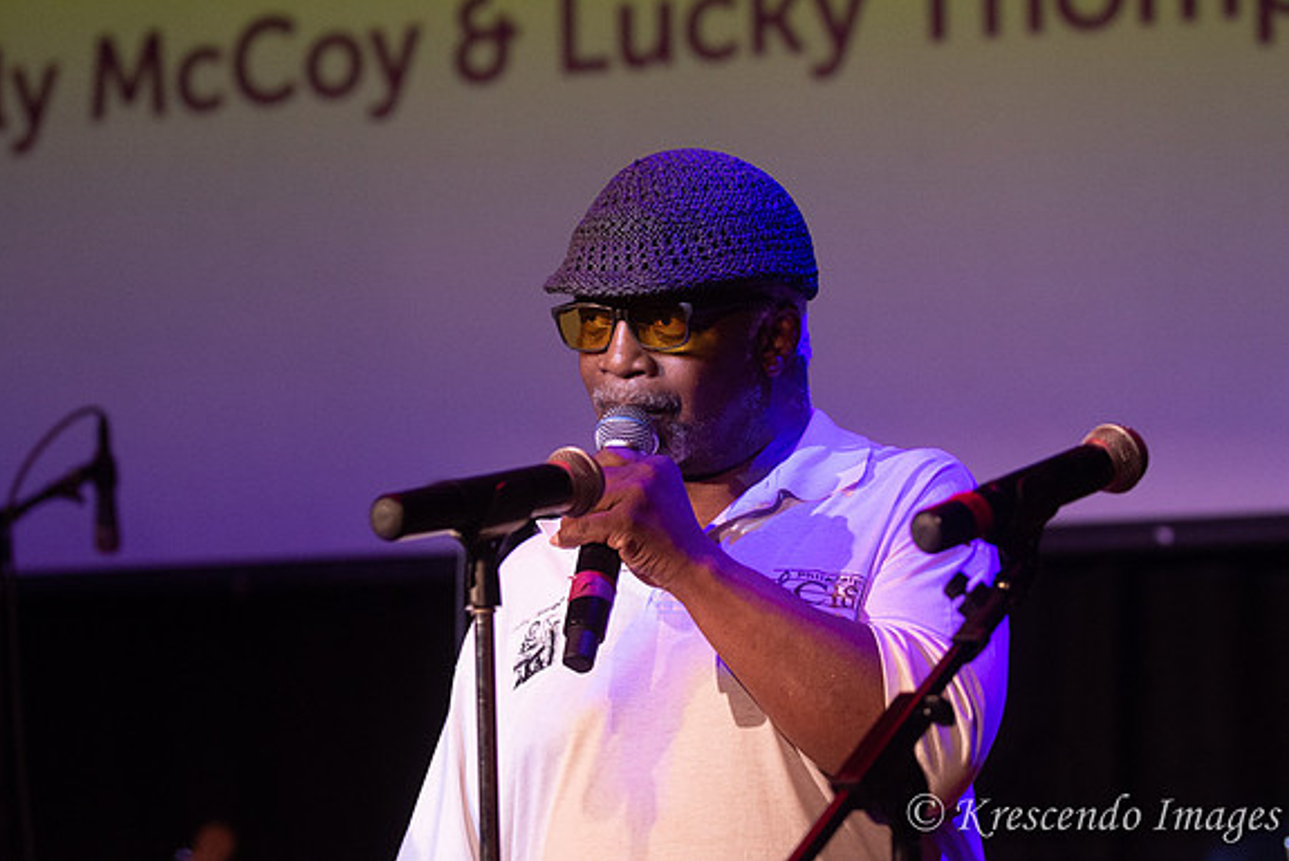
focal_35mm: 121
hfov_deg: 16.9
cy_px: 429
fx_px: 4334
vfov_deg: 11.3
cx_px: 641
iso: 1600
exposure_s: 1/320
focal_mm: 80
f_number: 2.8
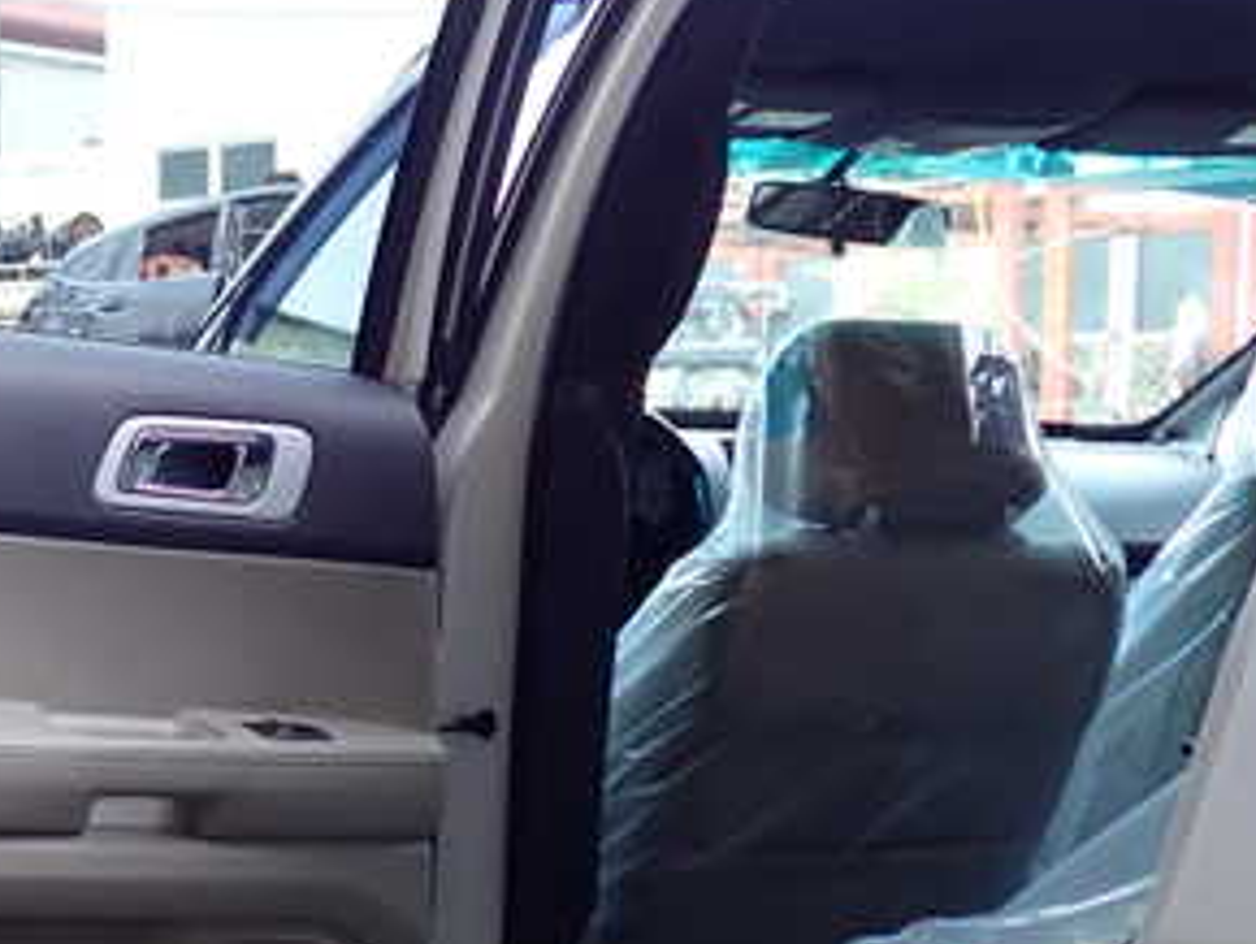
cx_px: -17
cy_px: 563
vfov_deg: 23.6
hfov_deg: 29.0
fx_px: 2251
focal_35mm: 62
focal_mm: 5.4
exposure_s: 1/125
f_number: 2.3
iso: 125
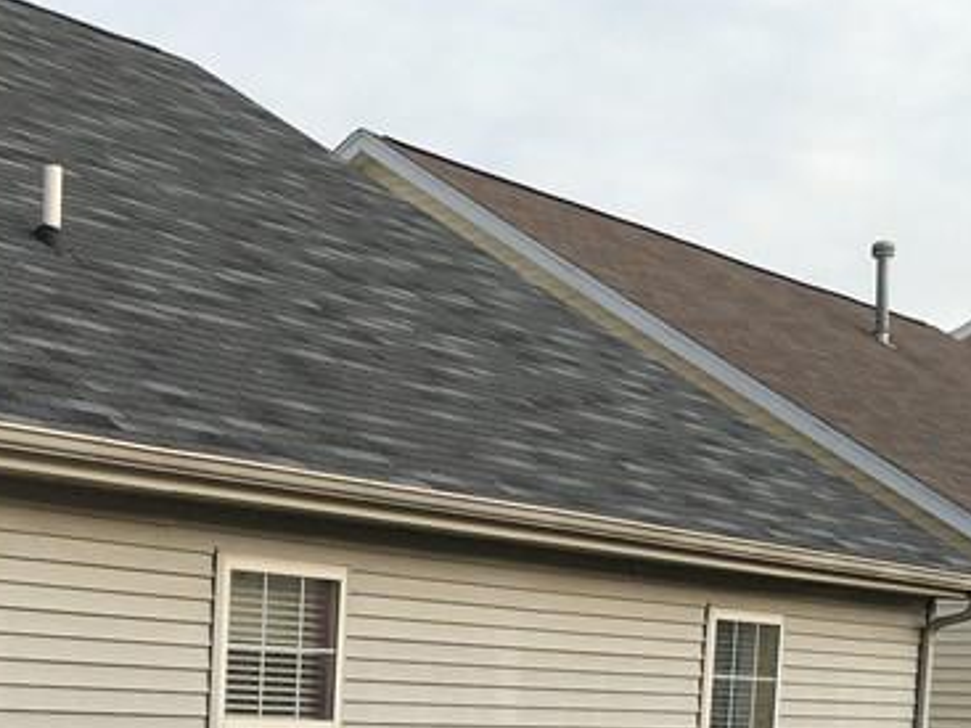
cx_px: 262
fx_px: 2271
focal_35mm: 81
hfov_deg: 23.9
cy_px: 858
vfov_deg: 17.4
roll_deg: -2.0
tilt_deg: -3.5
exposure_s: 1/452
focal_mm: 4.15
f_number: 2.2
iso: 25
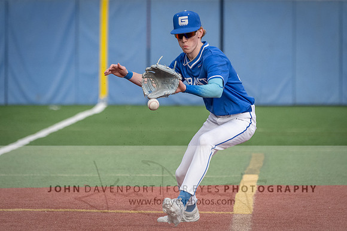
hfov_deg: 3.6
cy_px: 101
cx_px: 188
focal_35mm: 577
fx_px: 5565
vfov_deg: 2.4
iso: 1400
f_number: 5.6
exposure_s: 1/2000
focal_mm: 340
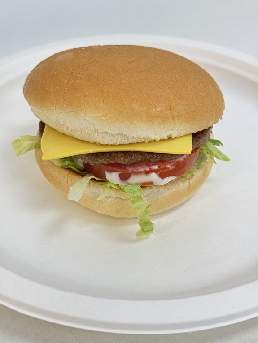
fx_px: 477
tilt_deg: -38.5
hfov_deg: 30.3
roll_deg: +0.9
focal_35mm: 48
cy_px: 172
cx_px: 129
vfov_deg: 39.6
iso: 80
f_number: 1.78
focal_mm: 6.76
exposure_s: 1/50
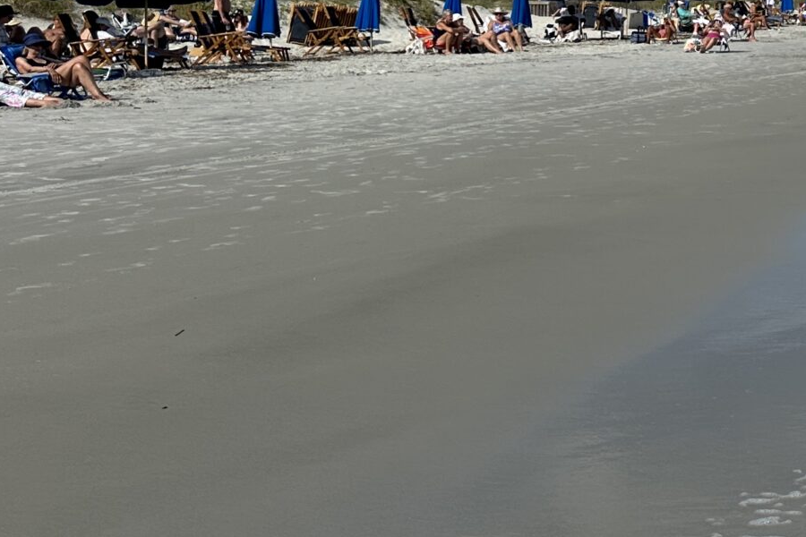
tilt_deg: -1.5
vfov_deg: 18.8
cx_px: 1029
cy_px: 23
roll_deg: +1.9
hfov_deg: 24.9
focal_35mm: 71
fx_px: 1589
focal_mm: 6.86
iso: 80
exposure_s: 1/8197
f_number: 1.78
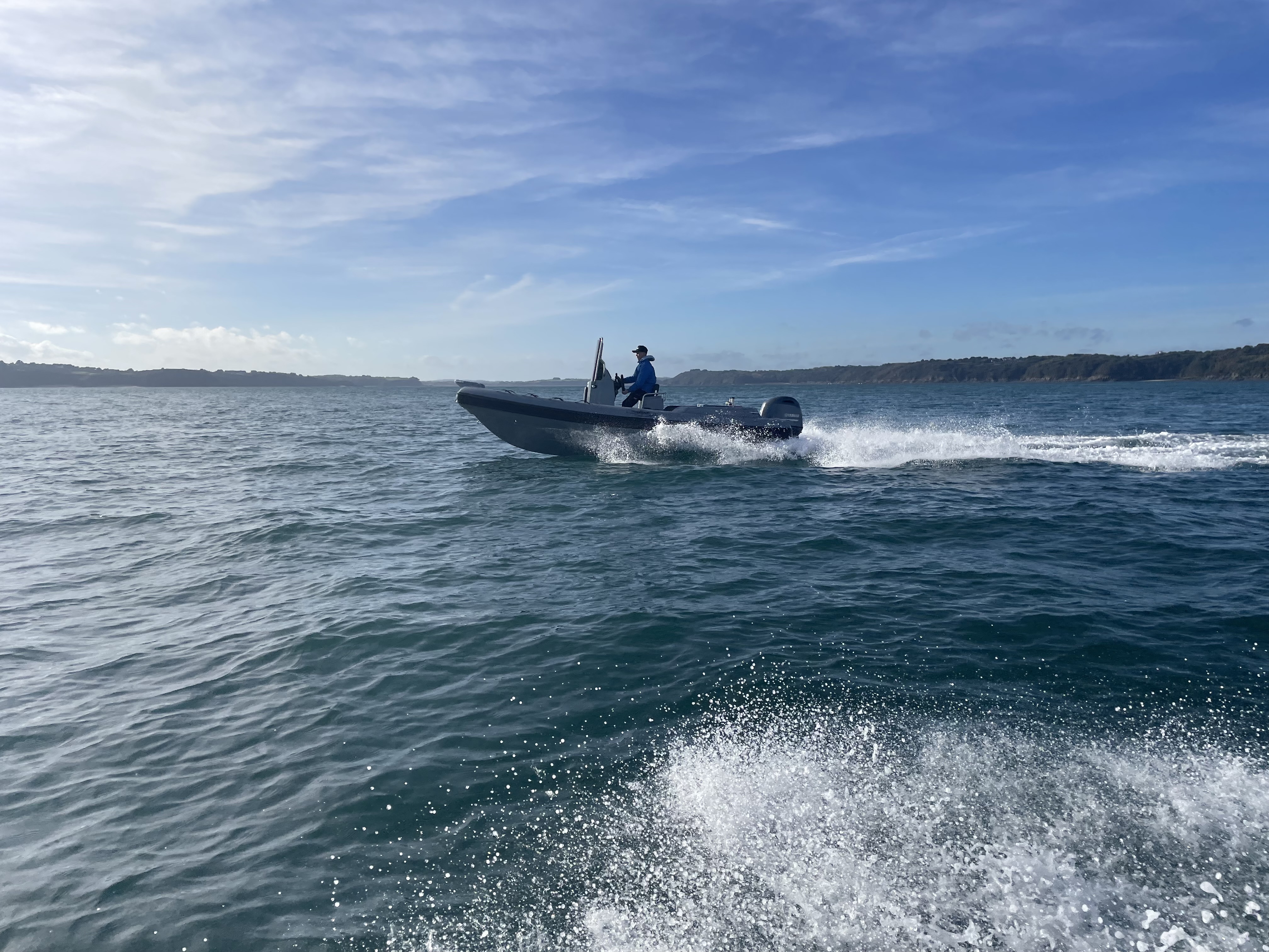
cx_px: 634
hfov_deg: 67.3
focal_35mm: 26
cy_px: 476
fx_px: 953
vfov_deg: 53.1
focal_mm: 4.2
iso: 32
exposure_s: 1/5291
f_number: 1.6
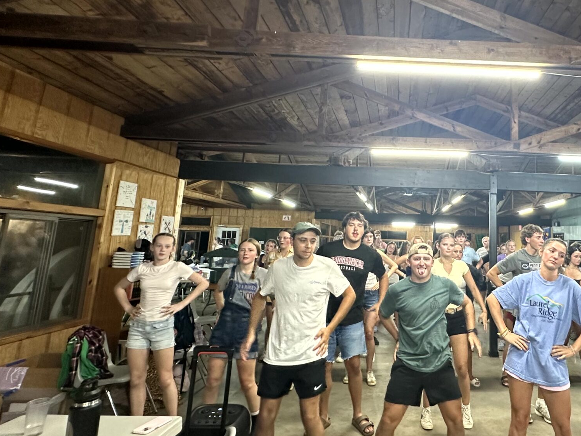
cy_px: 174
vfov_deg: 56.4
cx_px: 419
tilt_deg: +10.4
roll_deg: -1.5
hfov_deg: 68.0
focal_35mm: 24
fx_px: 403
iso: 250
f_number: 2.2
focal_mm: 2.22
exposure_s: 1/60
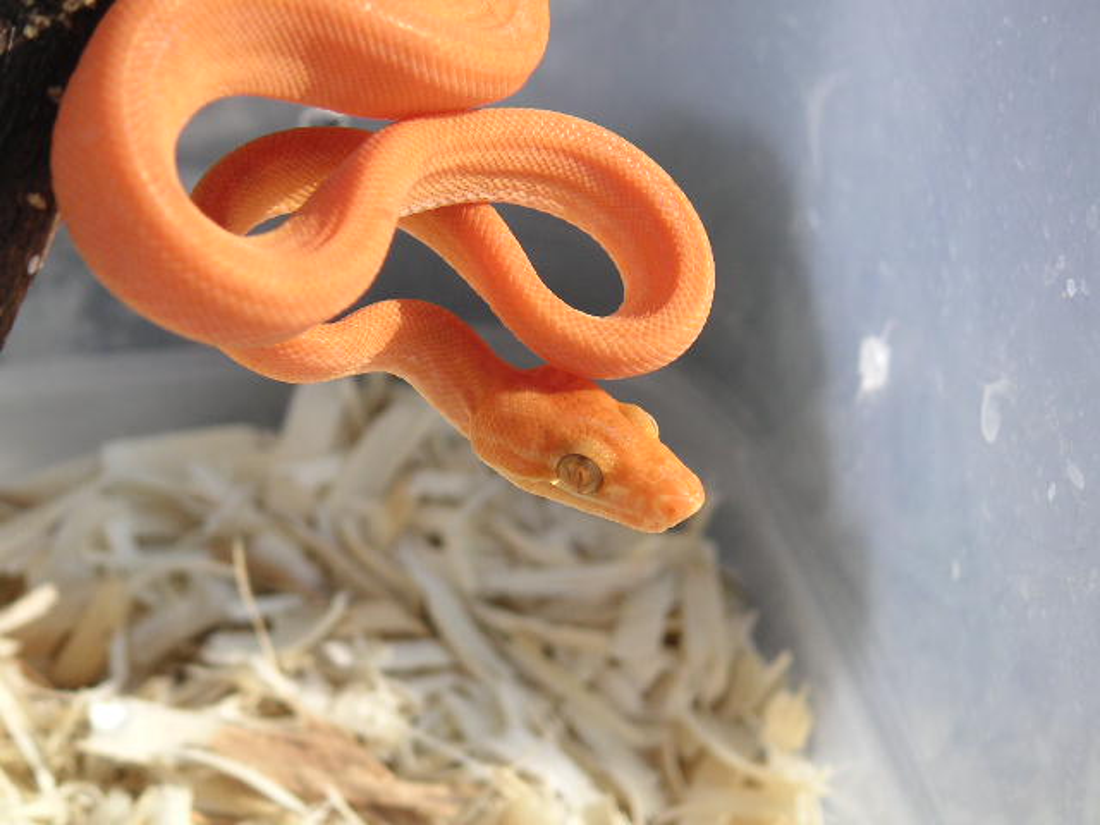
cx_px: 550
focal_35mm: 95
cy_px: 412
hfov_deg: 20.7
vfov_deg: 15.6
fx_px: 3019
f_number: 3.4
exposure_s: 1/500
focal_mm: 14.7
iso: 50
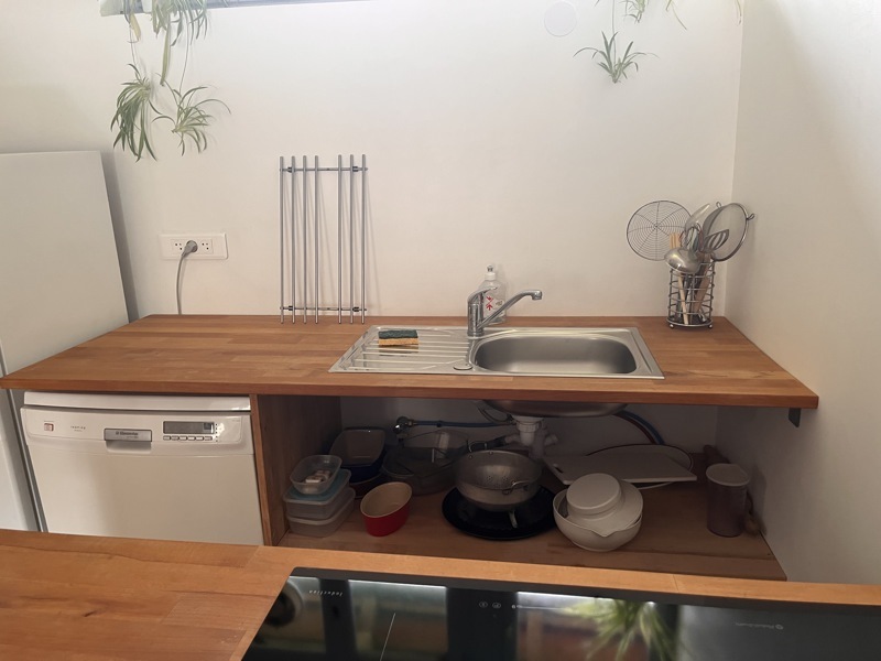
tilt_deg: -14.3
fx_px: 662
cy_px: 330
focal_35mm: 26
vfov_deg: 53.1
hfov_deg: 67.3
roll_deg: +1.8
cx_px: 440
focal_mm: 5.1
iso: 125
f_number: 1.6
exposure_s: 1/83
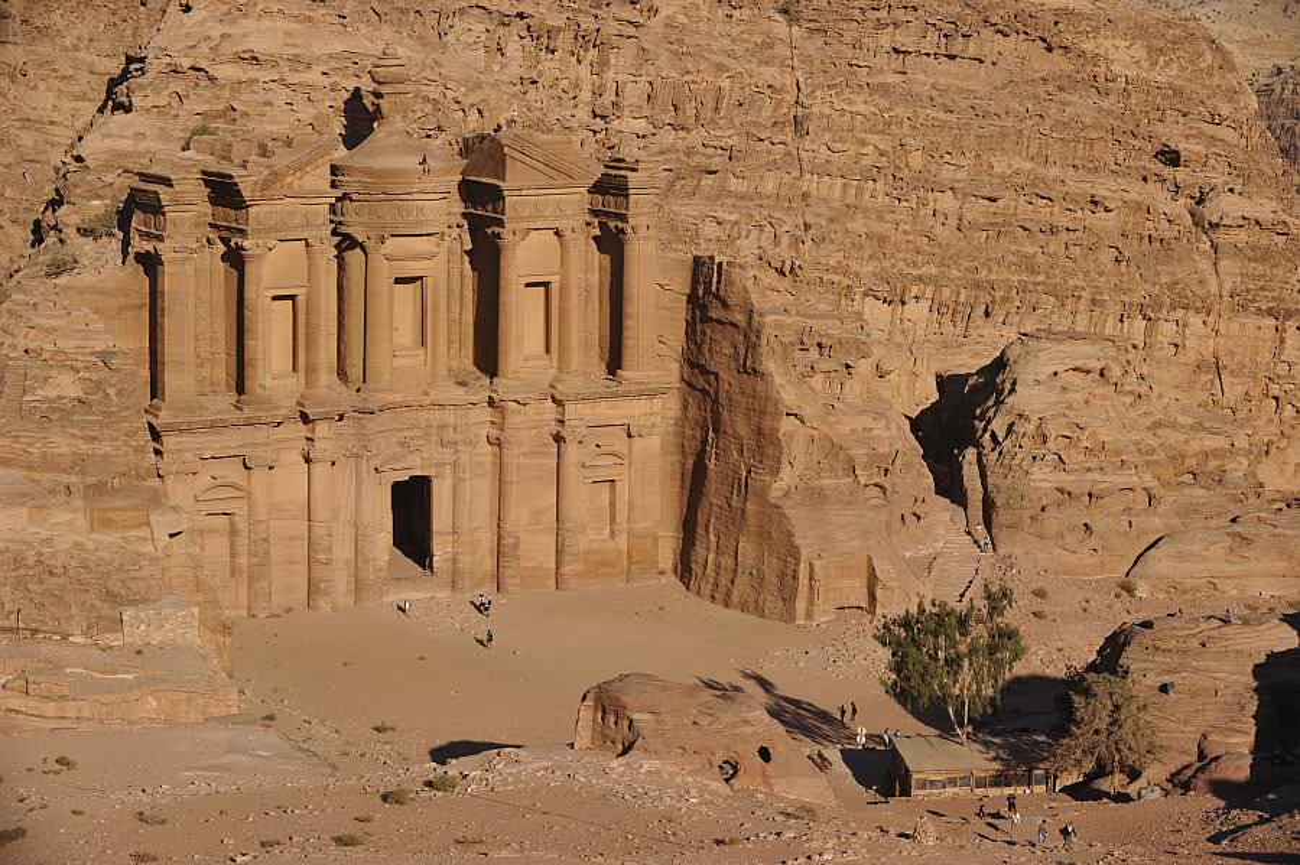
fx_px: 2887
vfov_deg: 17.0
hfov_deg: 25.4
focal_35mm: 80
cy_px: 432
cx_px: 650
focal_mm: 80
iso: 200
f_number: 9
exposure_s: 1/320
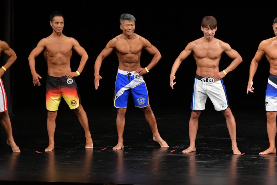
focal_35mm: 255
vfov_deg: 5.4
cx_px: 138
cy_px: 92
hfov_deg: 8.1
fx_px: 1961
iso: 3200
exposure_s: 1/400
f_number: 5.6
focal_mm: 170
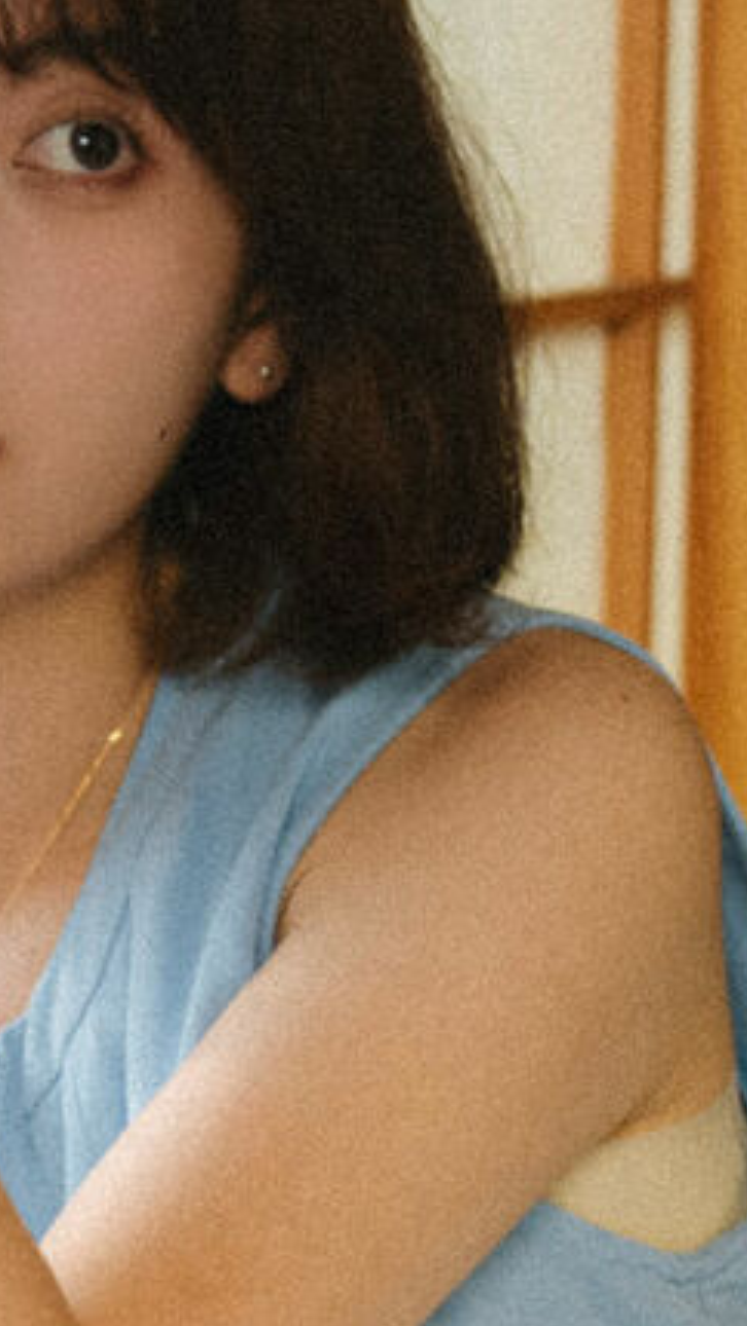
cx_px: 46
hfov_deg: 4.6
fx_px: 9328
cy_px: 1241
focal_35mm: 265
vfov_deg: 8.1
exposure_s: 1/500
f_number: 2.5
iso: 400
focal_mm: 69
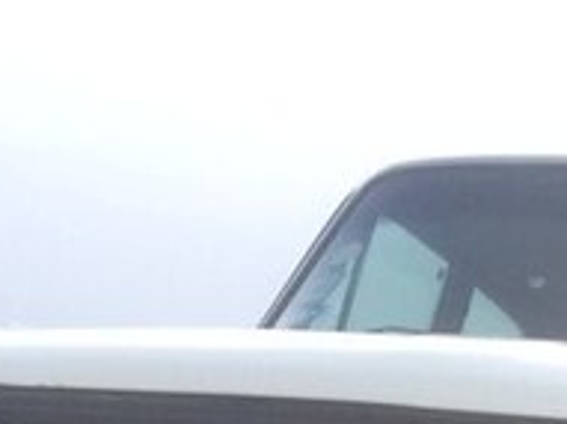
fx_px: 1752
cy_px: 689
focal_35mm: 107
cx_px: 460
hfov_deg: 18.2
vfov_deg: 12.9
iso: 50
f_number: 2.4
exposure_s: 1/493
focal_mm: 2.15
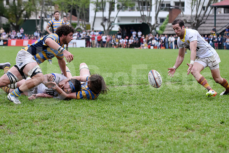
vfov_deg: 13.0
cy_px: 76
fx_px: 668
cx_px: 114
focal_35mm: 105
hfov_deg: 19.5
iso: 800
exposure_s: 1/1000
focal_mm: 70
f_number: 3.5
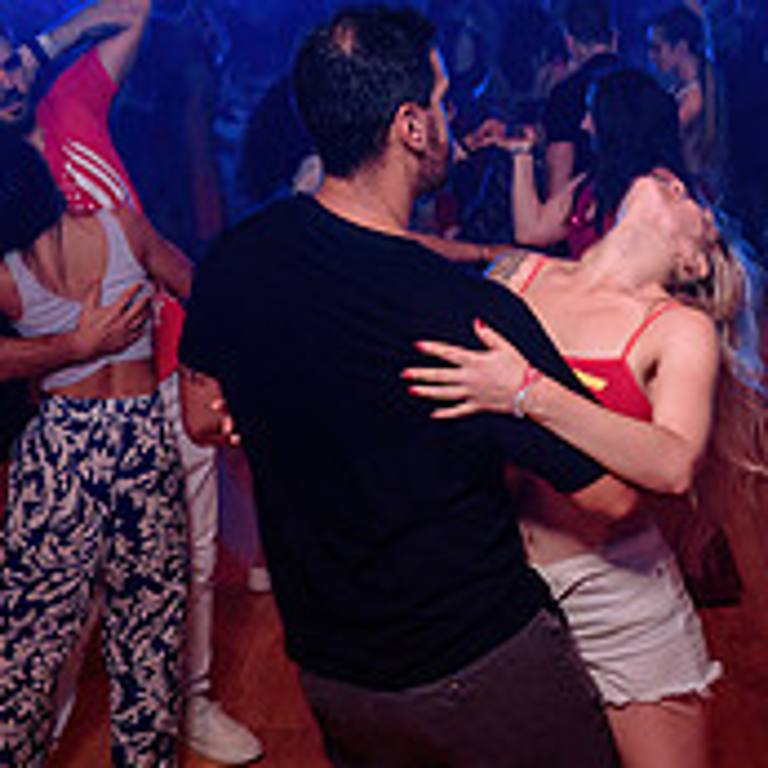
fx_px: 1782
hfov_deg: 24.1
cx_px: 564
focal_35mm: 71
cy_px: 388
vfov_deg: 24.3
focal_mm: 24
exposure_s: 1/60
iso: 800
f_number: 2.8
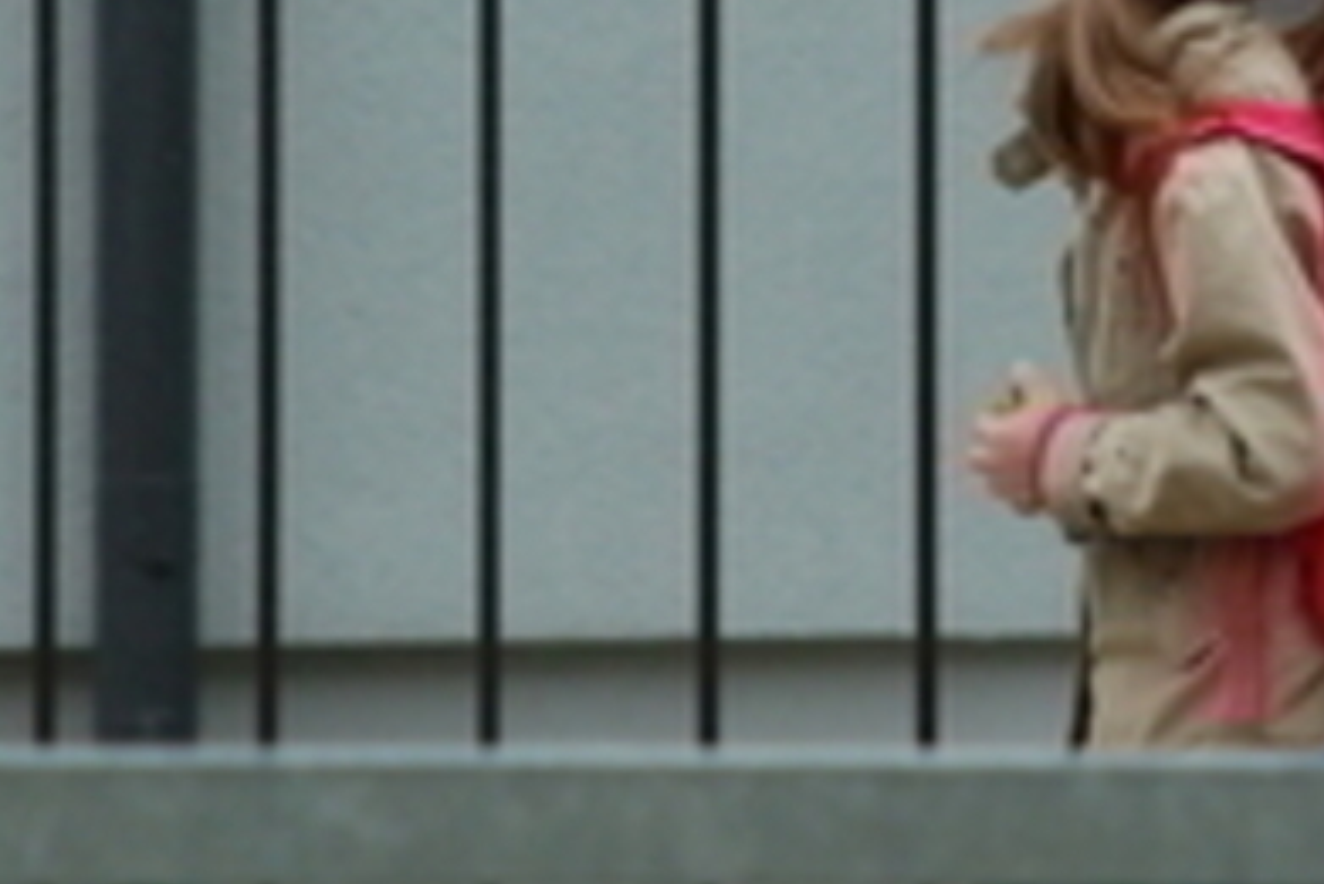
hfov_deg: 3.1
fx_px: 24378
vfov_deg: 2.1
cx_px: 1151
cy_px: 49
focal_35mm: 663
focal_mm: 135
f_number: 5.6
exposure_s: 1/500
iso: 800
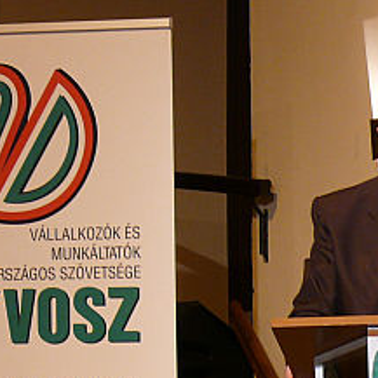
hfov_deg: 6.4
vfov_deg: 6.4
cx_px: 256
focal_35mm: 275
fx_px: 3397
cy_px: 155
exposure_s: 1/30
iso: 200
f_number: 3.2
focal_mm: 17.7
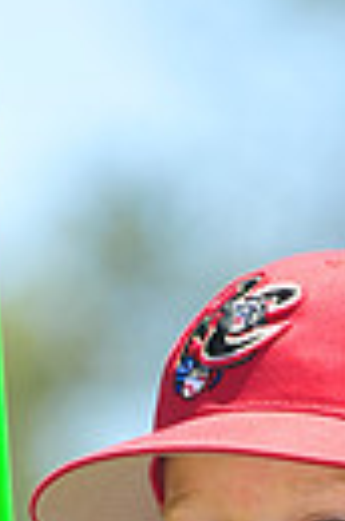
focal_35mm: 893
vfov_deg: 2.3
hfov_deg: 1.5
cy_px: 593
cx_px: 265
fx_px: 12905
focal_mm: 200
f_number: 4.5
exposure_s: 1/640
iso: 200
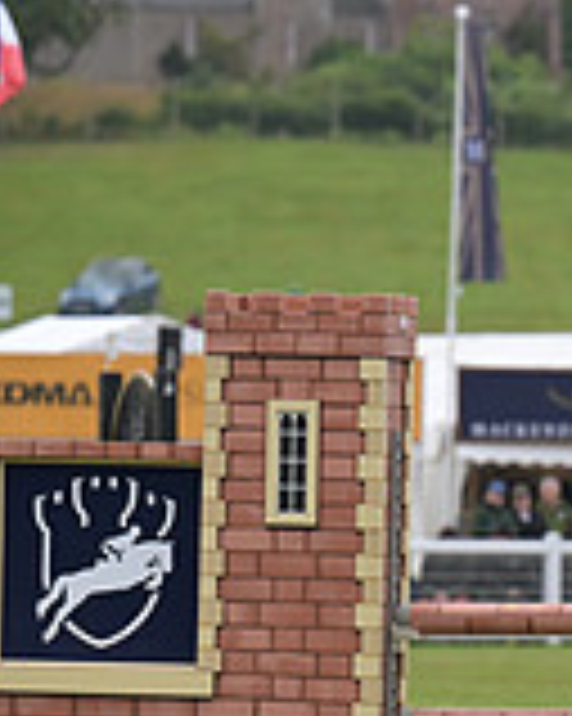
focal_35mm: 514
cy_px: 439
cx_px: 1230
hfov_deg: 3.0
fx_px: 10887
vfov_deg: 3.8
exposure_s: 1/1250
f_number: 4
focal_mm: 150
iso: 640
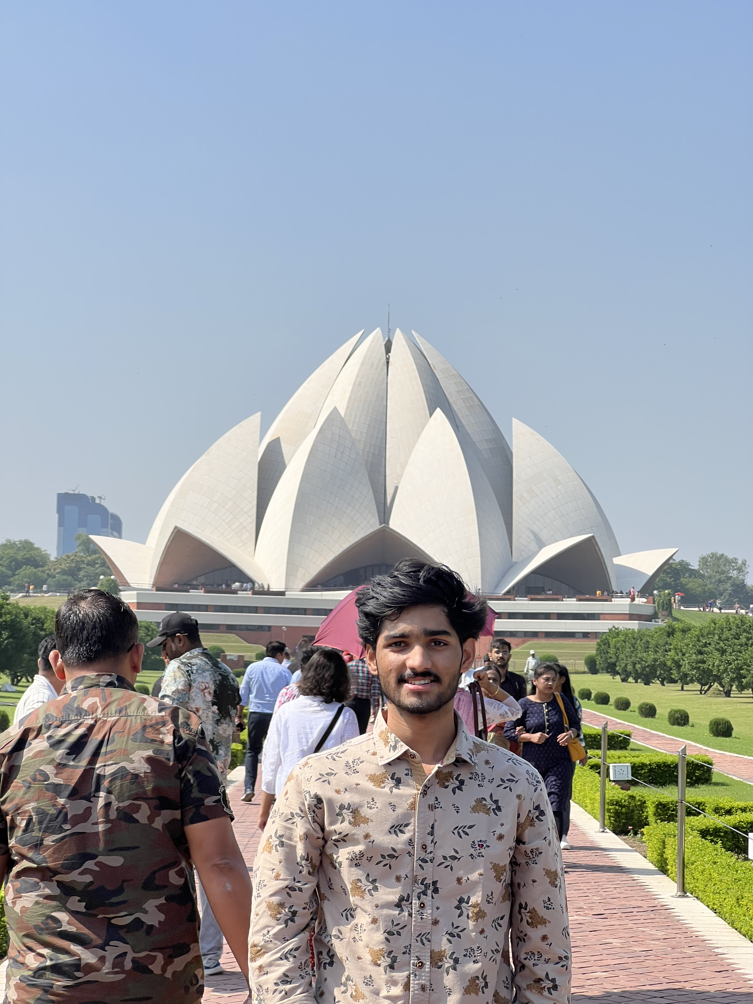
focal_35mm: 77
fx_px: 2233
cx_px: 376
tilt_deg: +5.6
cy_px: 502
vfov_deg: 25.3
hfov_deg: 19.1
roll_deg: -0.5
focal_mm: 9
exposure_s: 1/791
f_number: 2.8
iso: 32
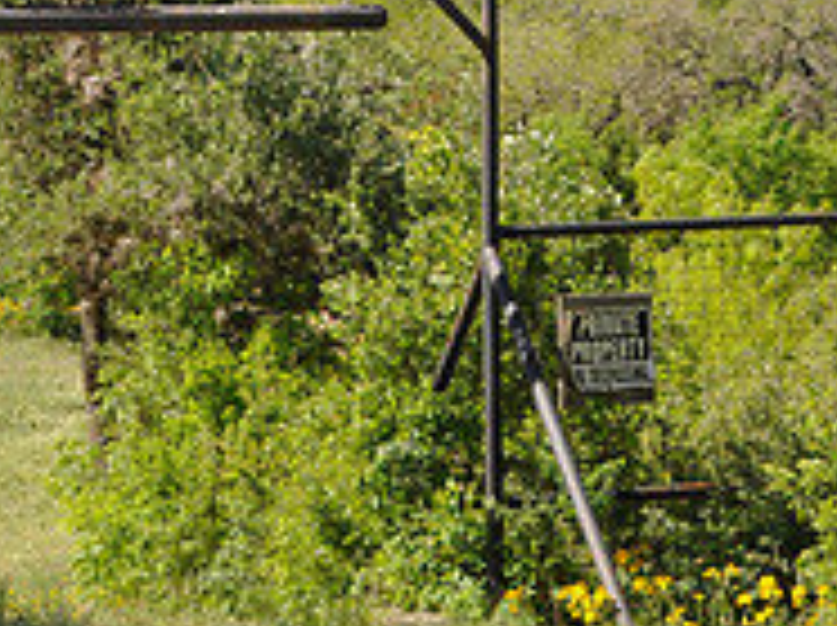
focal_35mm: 198
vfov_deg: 7.4
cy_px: -70
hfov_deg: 10.0
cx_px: 90
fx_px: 4781
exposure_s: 1/200
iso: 200
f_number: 7.1
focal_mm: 44
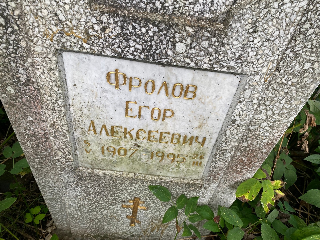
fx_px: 240
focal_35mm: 26
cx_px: 160
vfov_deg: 53.1
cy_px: 120
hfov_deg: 67.3
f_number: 1.8
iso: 50
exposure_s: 1/122
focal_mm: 4.25
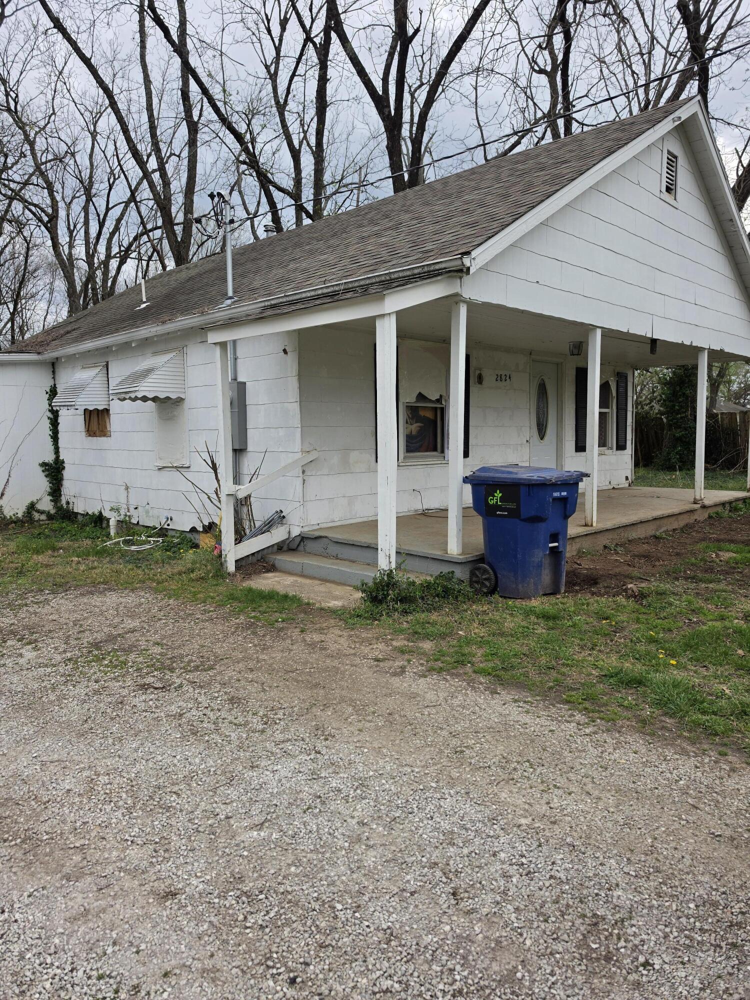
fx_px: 664
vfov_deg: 73.9
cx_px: 375
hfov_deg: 58.9
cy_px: 500
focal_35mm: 23
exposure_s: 1/2701
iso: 64
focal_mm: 6.5
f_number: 1.4
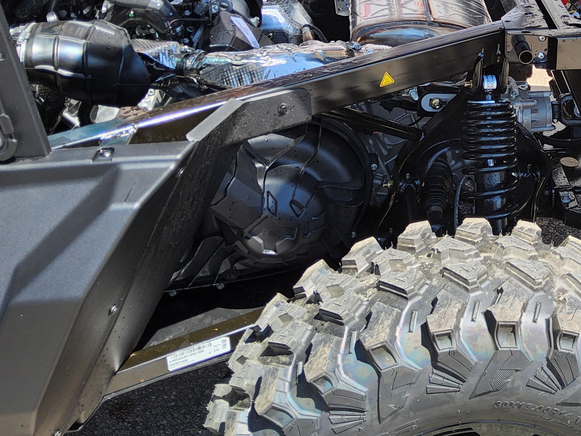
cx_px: 476
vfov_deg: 28.6
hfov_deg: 37.3
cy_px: 48
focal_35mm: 49
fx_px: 823
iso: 32
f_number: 2
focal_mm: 3.08
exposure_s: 1/490
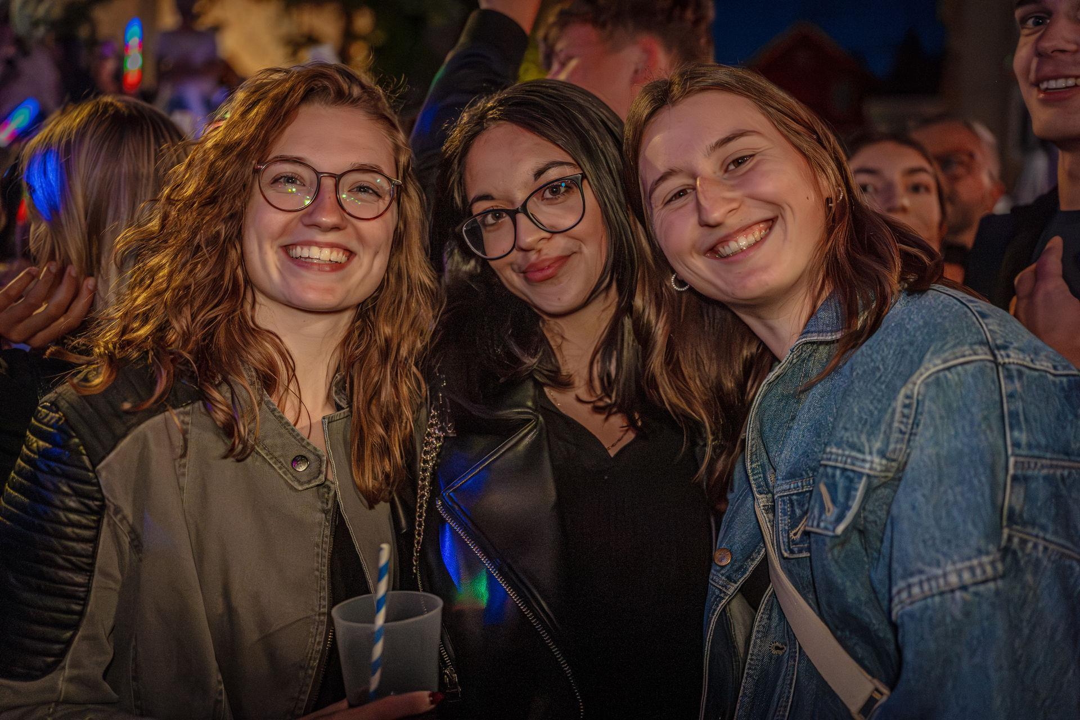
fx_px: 1050
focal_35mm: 35
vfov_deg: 37.9
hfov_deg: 54.4
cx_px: 540
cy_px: 360
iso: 20000
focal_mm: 35
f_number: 2
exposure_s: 1/160
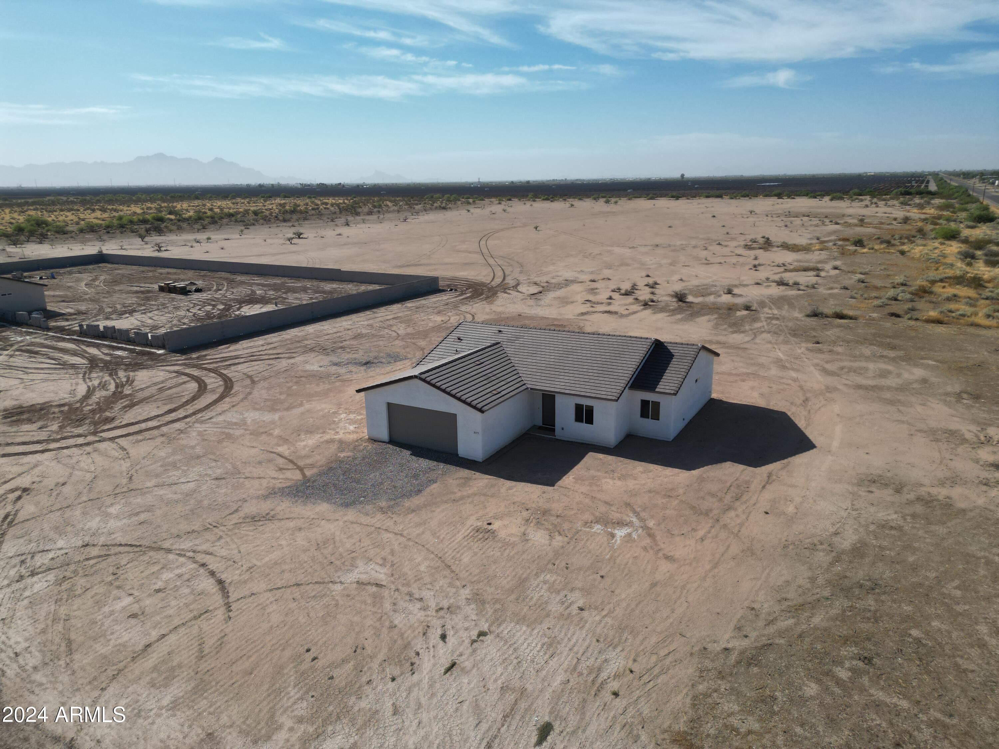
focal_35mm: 24
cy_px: 374
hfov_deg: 71.6
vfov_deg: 56.8
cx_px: 500
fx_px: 693
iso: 100
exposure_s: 1/4000
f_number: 1.7
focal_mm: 6.72
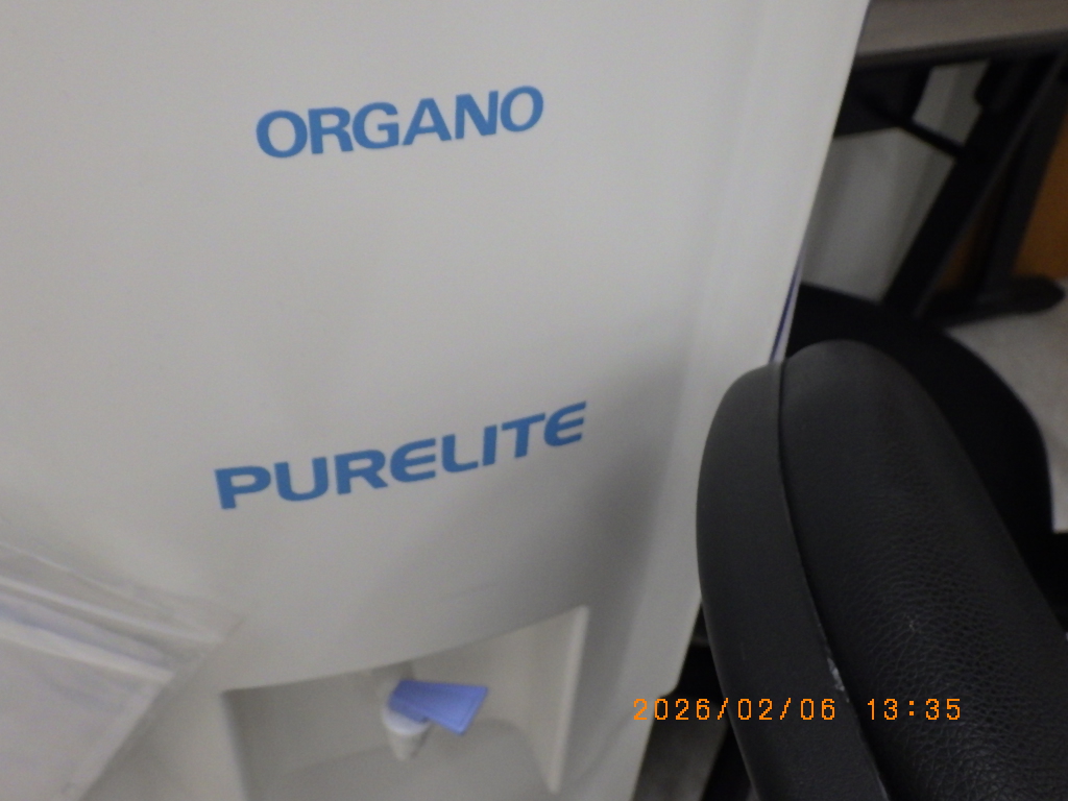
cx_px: 534
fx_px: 1049
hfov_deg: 54.0
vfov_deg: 41.8
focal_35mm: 34
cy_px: 400
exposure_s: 1/50
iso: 160
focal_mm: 6.1
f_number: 3.8
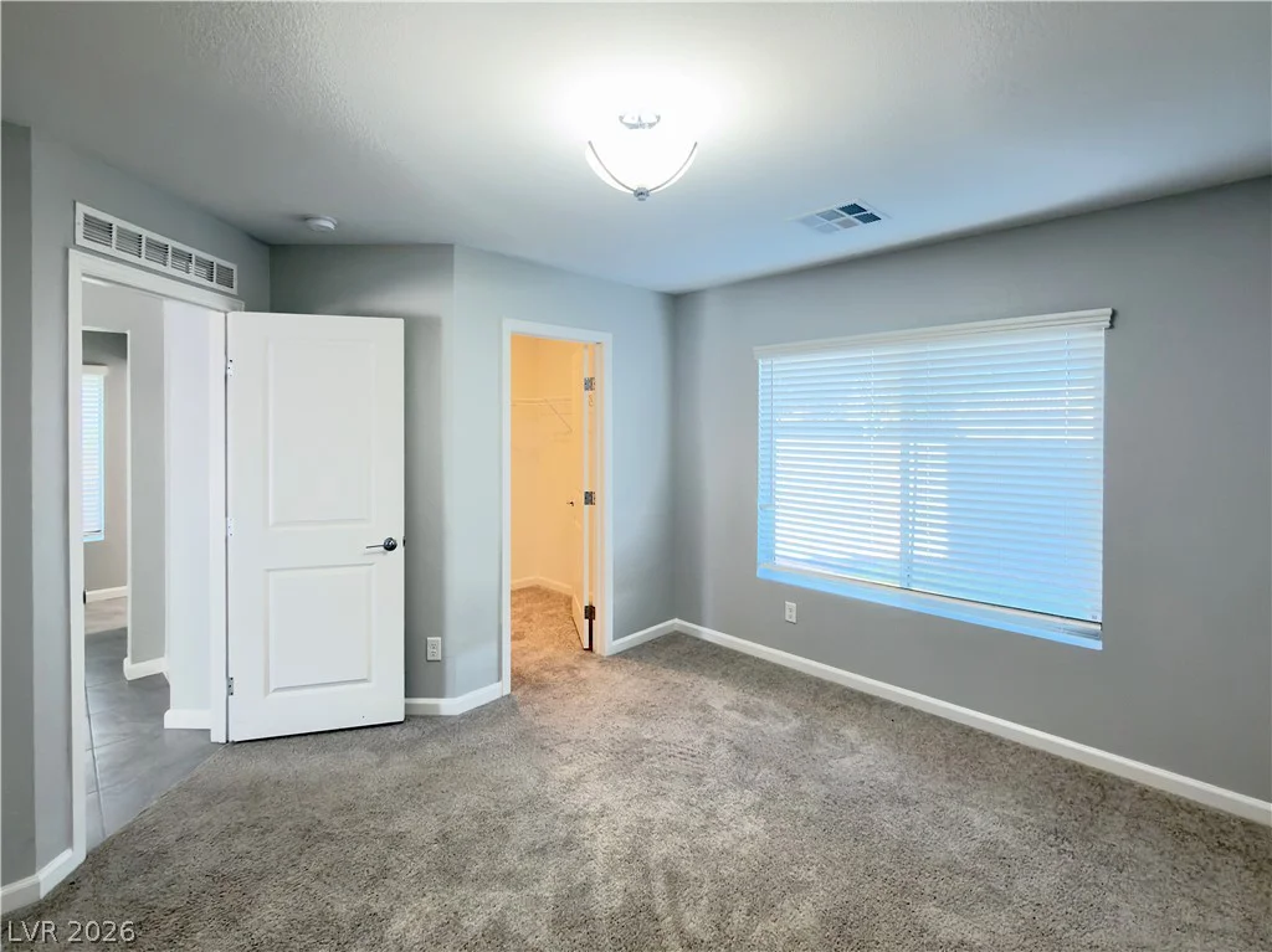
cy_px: 476
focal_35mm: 14
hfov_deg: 102.1
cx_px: 636
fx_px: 514
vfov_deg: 85.6
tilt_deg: -6.7
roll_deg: +0.9
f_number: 2.2
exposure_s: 1/30
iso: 160
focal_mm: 2.22
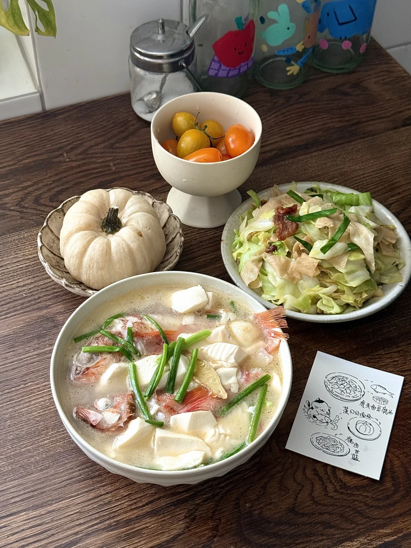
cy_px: 274
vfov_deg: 39.7
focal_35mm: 48
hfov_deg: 30.3
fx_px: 760
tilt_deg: -49.2
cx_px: 206
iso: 160
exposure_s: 1/60
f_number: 1.78
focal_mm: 6.76
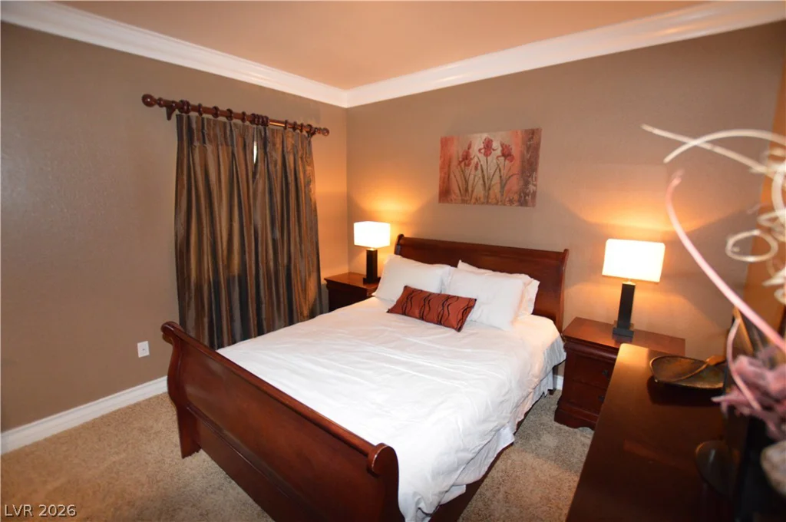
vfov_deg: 77.2
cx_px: 393
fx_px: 327
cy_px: 261
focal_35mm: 15
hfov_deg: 100.5
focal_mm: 10
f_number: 3.5
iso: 2200
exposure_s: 1/60
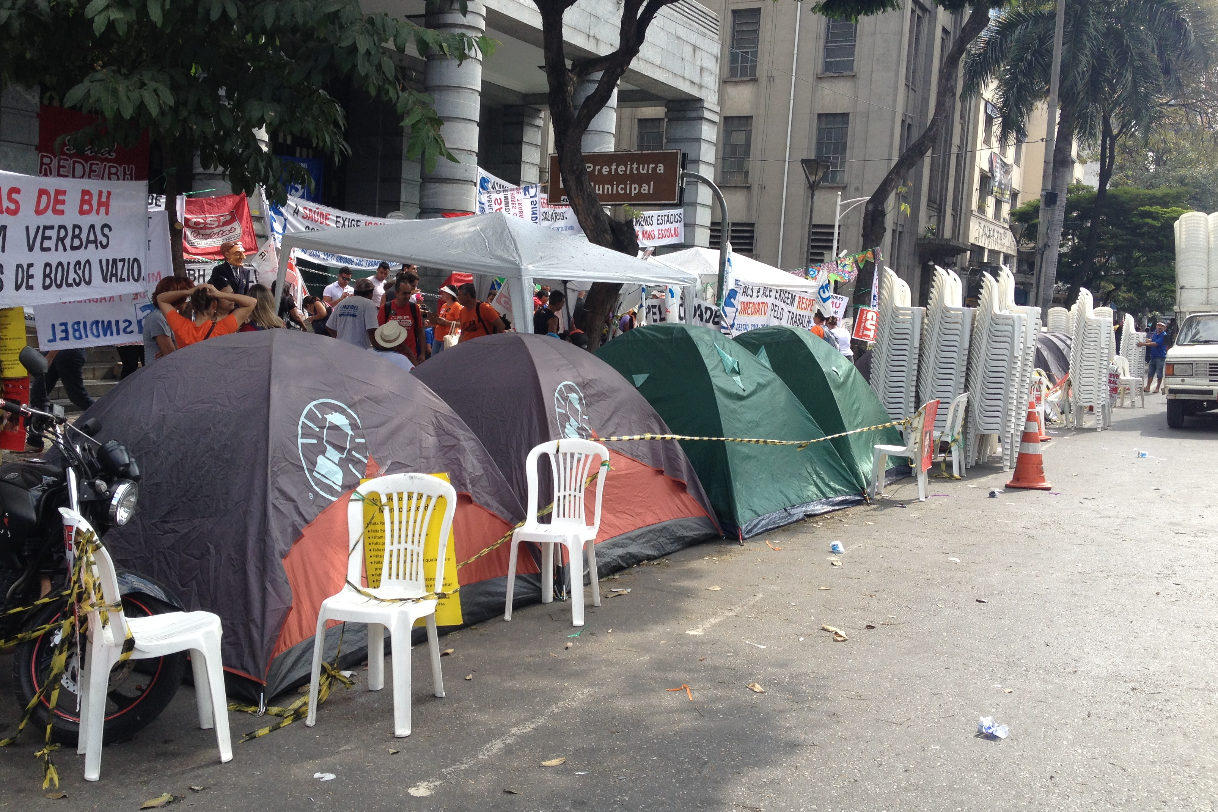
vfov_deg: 35.9
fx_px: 1252
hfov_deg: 51.9
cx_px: 609
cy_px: 368
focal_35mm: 37
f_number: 2.4
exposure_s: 1/363
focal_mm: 4.28
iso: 50
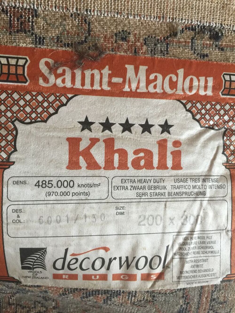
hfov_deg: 48.2
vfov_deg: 61.7
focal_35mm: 29
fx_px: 262
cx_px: 118
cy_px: 156
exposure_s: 1/33
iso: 64
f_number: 2.2
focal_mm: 4.15
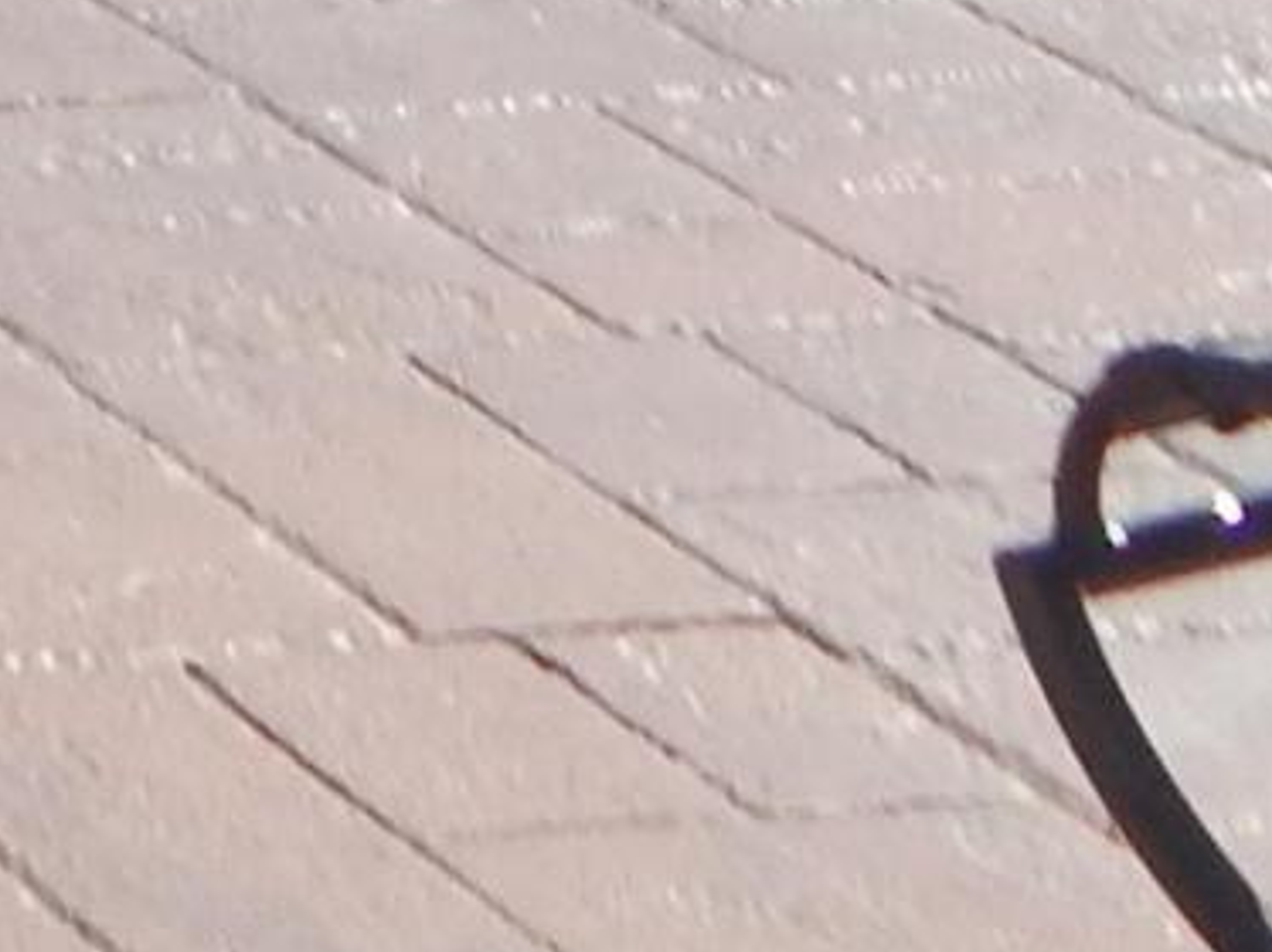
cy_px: -2581
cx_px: -2462
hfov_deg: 7.4
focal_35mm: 239
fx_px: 8777
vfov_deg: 5.5
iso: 125
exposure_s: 1/400
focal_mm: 5.6
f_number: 6.5
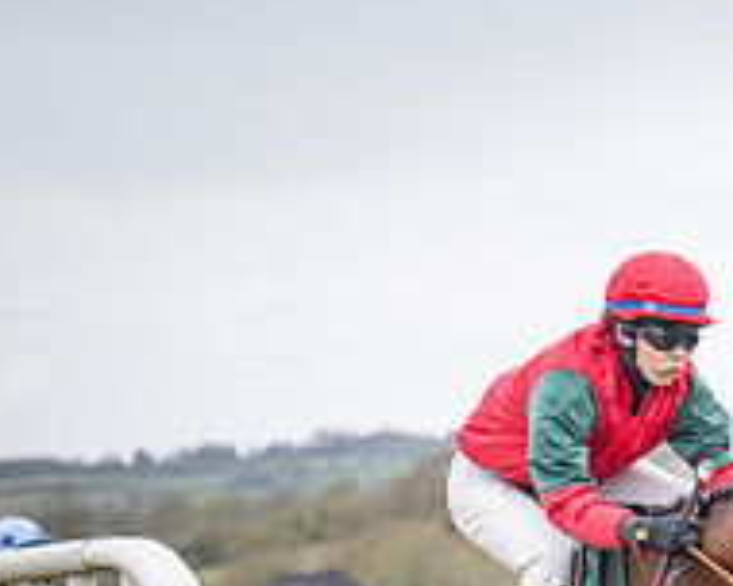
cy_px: 821
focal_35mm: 233
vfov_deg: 6.6
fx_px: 5055
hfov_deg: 8.1
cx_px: 1053
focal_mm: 70
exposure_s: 1/1600
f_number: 2.8
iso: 800
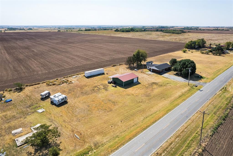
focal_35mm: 22
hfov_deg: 78.6
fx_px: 142
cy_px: 78
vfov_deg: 57.2
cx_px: 116
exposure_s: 1/3000
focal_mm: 8.4
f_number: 2.8
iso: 160
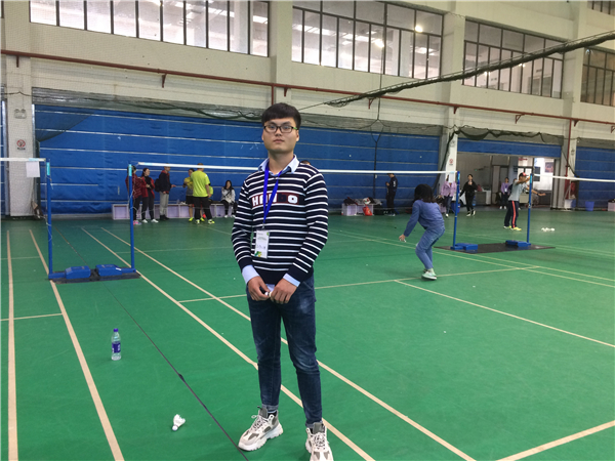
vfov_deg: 48.2
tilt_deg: -7.1
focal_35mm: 29
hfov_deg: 61.7
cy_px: 230
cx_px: 308
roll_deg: -1.5
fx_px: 515
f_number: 2.2
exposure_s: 1/33
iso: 100
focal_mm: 4.15
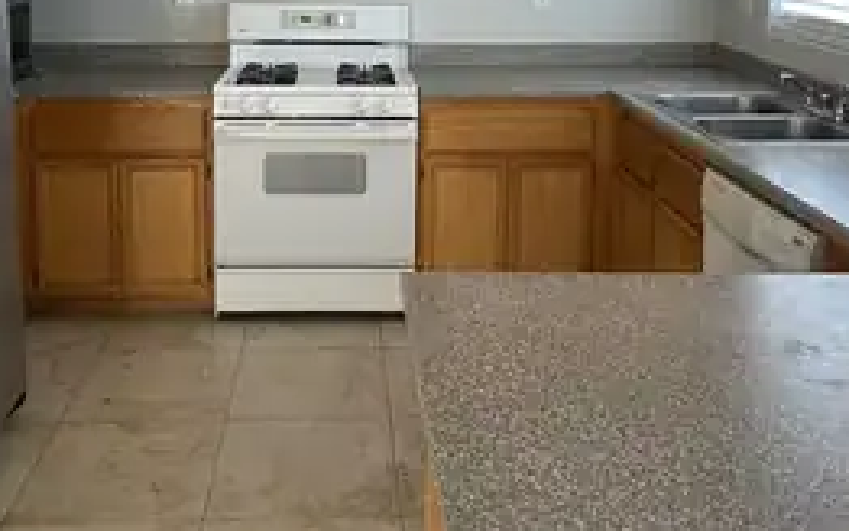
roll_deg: +1.2
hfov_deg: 47.1
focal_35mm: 42
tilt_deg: -5.8
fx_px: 972
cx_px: 369
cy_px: 62
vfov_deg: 29.4
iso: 250
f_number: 1.6
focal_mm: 4.2
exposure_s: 1/60
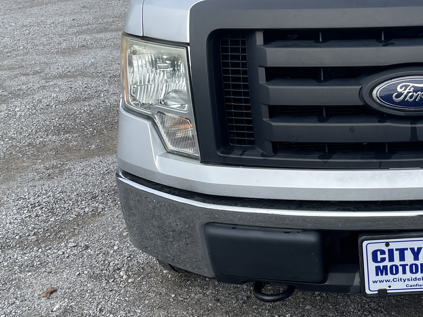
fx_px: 745
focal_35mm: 61
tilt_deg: -13.8
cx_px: 420
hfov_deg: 29.6
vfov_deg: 23.8
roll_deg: +1.7
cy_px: 84
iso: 32
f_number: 1.6
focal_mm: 4.2
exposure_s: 1/1742
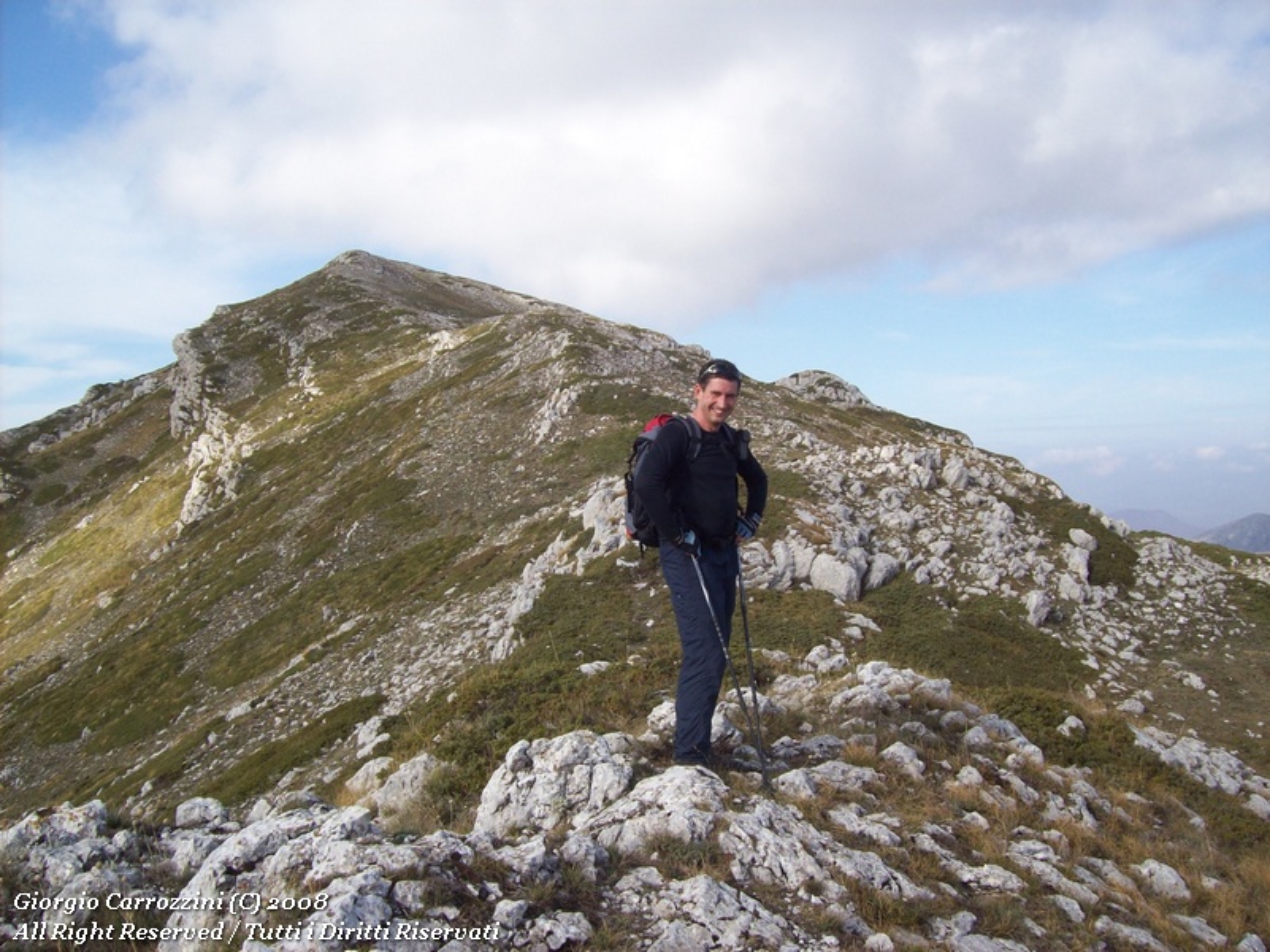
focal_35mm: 36
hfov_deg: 51.4
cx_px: 635
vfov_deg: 39.6
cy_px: 476
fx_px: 1320
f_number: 4.8
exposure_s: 1/456
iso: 80
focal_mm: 6
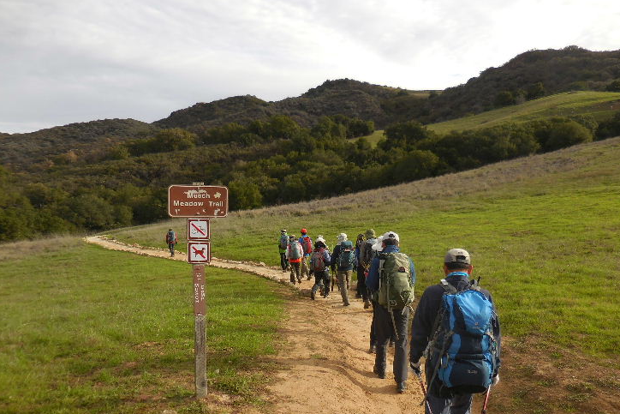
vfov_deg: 46.4
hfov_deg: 65.4
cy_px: 222
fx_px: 482
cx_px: 330
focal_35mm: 28
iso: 125
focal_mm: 4.5
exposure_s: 1/640
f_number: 3.3
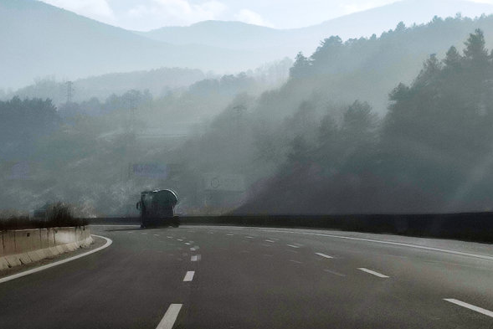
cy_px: 152
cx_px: 249
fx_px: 370
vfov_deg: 47.9
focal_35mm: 27
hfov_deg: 67.4
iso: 50
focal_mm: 6.04
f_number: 1.9
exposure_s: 1/1651
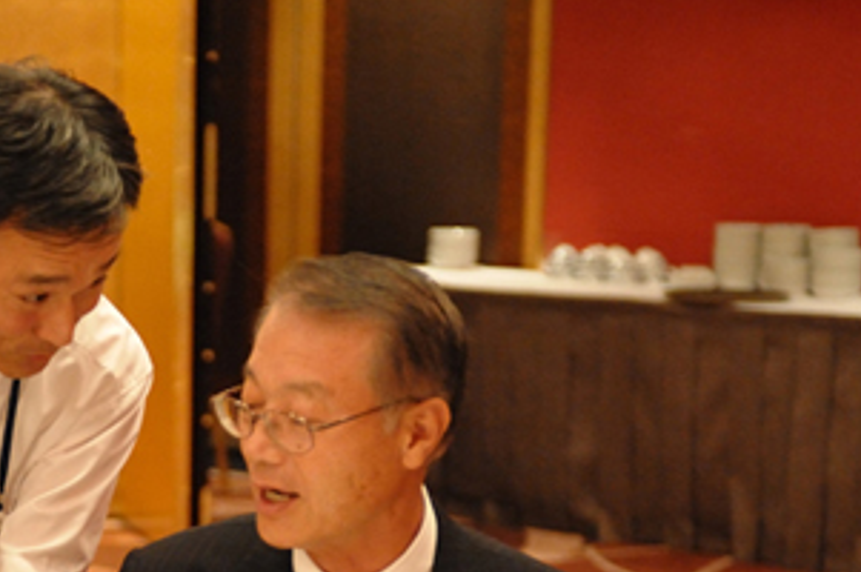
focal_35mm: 119
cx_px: 146
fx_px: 2843
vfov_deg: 11.4
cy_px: 549
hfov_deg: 17.1
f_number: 2.8
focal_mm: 56
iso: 6400
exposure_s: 1/100
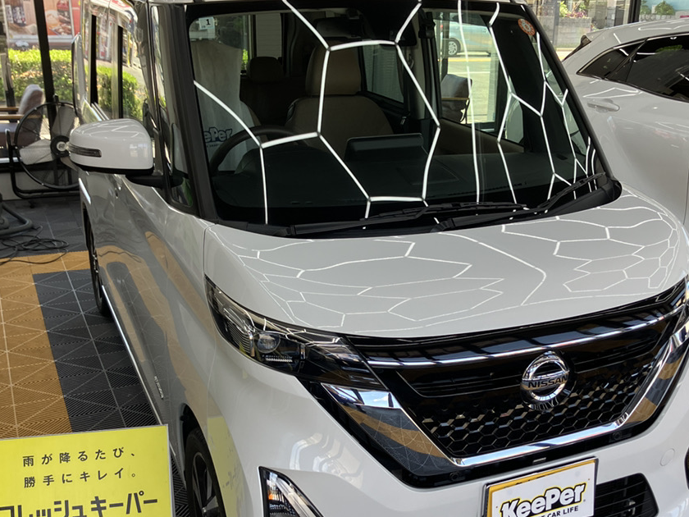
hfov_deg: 46.8
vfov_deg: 35.9
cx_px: 358
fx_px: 796
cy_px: 303
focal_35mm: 40
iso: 25
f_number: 1.8
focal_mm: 3.99
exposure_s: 1/137
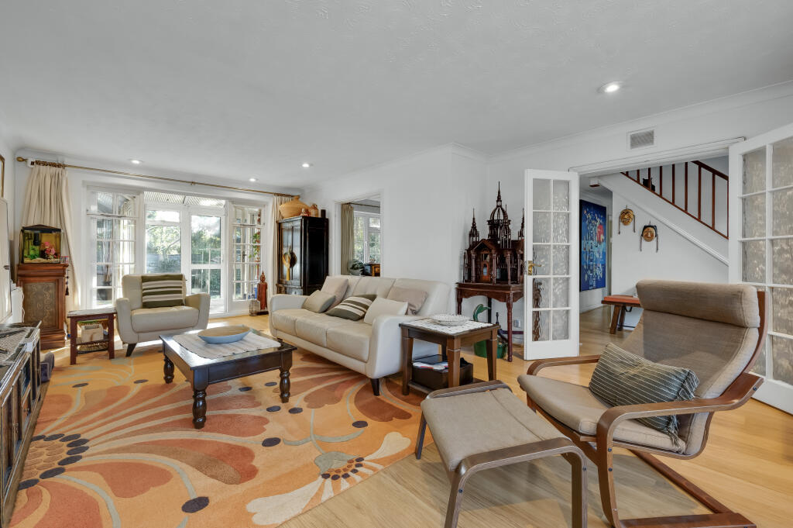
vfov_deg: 75.4
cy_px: 264
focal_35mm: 16
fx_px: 341
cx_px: 396
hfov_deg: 98.6
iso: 400
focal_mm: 15.5
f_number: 11
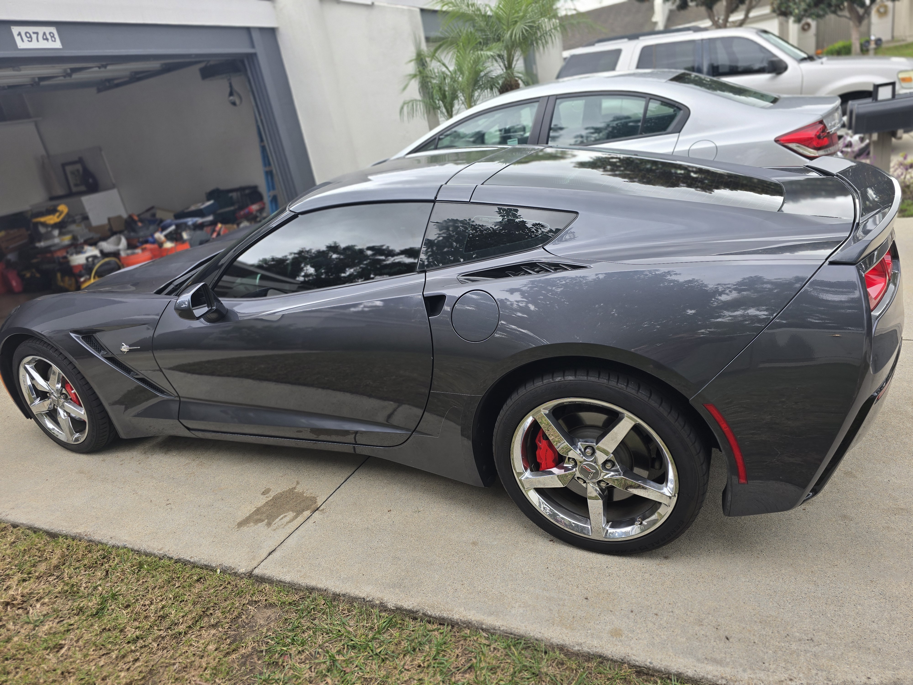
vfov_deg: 58.9
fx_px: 607
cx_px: 456
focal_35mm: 23
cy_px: 342
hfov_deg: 73.9
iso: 40
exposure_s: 1/120
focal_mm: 6.3
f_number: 1.7
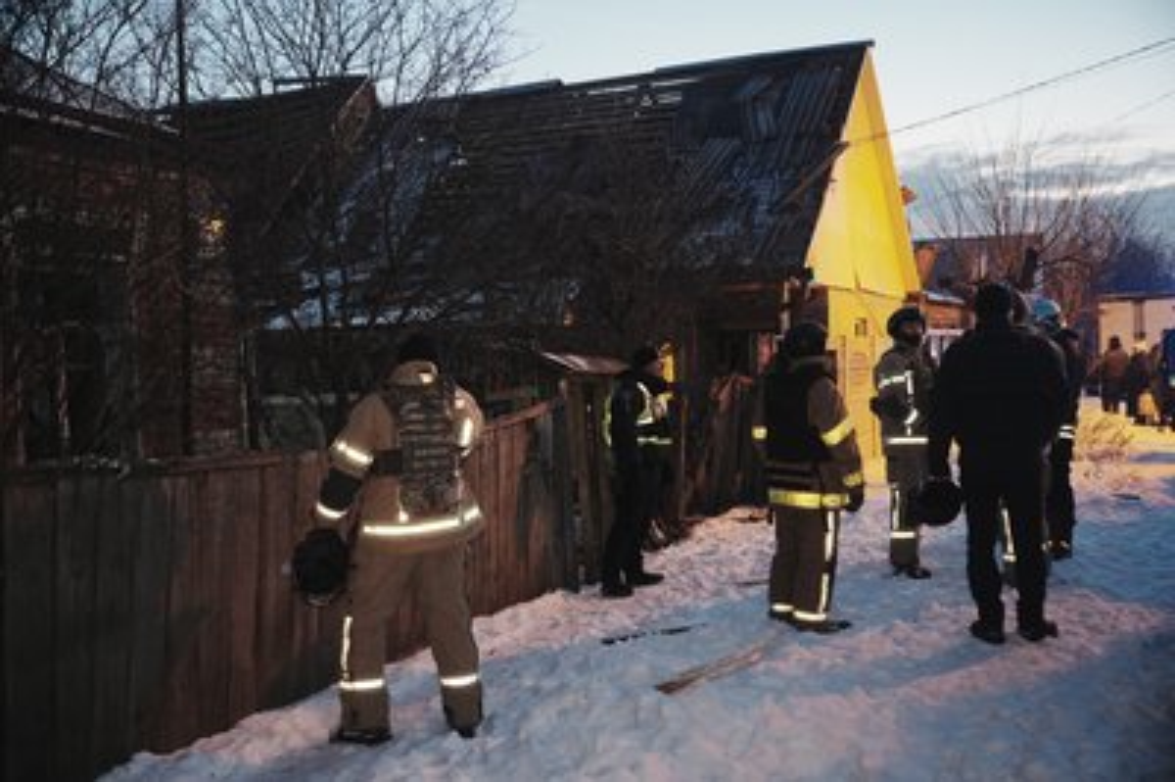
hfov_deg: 54.5
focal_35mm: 35
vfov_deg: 37.8
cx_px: 588
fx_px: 1141
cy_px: 391
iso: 3200
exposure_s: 1/50
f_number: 3.2
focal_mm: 35
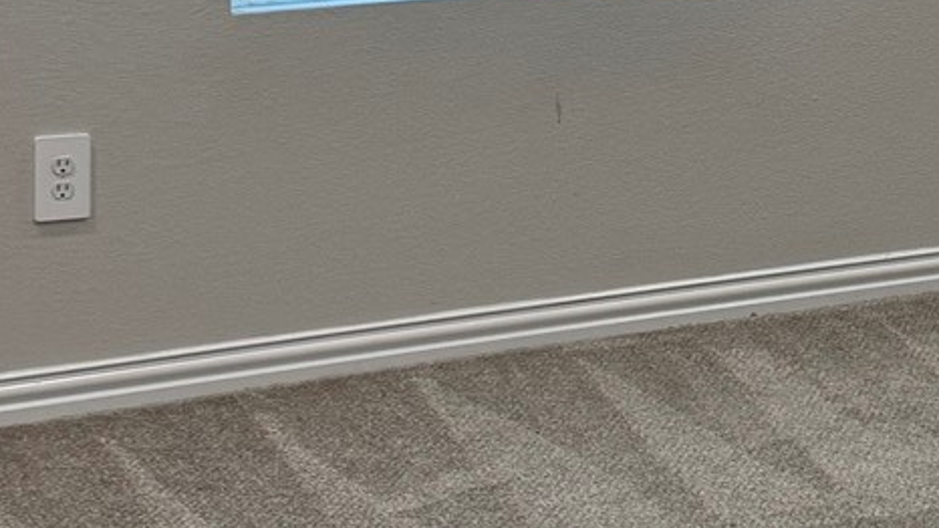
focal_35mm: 115
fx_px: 2863
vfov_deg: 10.4
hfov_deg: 18.4
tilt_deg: -8.0
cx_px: 786
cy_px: -58
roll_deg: -0.2
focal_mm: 6.76
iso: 160
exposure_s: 1/120
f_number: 1.78
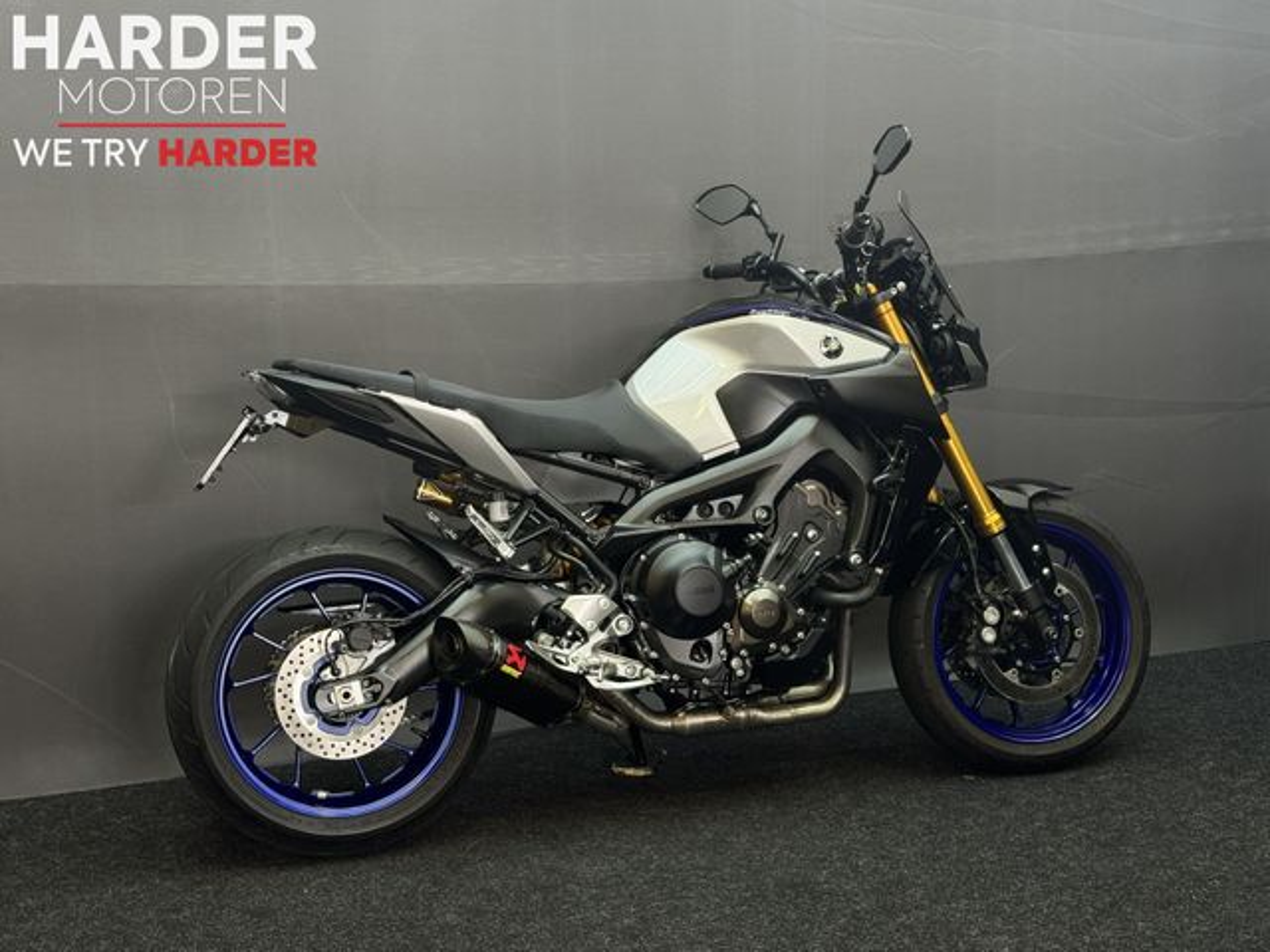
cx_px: 635
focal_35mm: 48
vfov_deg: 30.3
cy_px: 476
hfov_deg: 39.7
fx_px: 1761
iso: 80
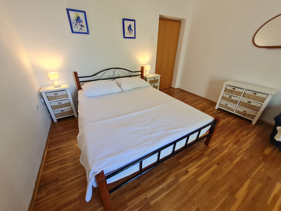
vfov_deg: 89.9
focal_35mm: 13
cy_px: 106
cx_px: 140
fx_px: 106
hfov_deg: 106.2
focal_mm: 1.74
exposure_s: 1/50
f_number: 2.2
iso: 125
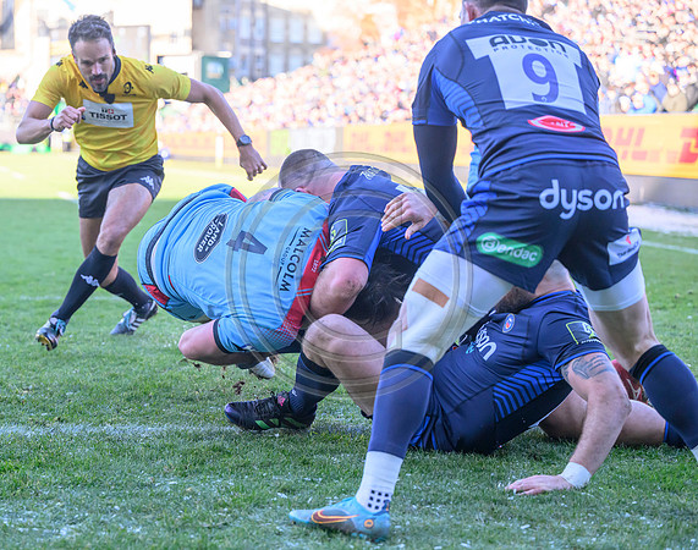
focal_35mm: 90
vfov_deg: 17.0
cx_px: 251
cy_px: 298
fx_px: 1839
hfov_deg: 21.4
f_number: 3.2
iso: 1600
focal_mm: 74
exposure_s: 1/2500
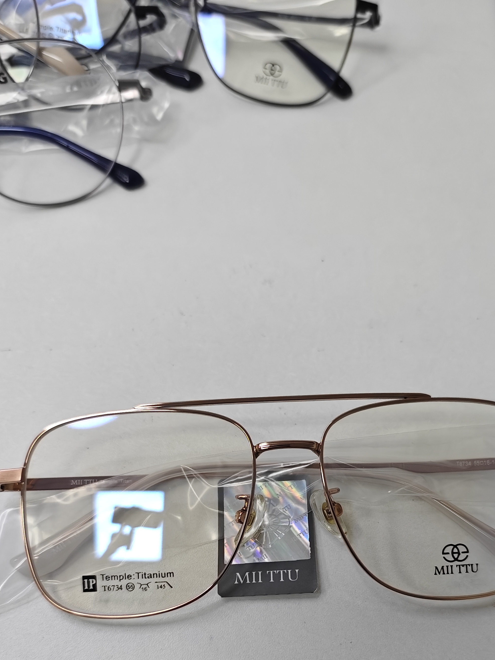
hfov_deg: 39.4
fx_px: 686
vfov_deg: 49.4
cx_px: 310
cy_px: 493
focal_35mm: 36
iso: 1454
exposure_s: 1/608
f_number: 1.68
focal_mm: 6.45
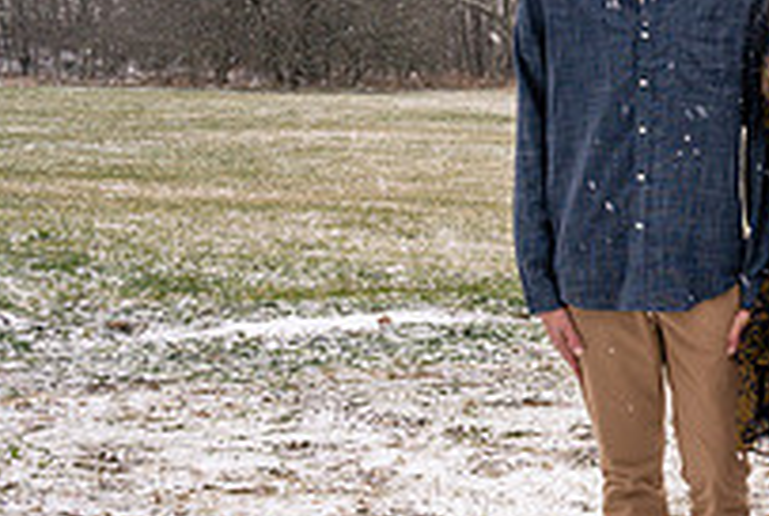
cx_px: 1073
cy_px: 261
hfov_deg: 20.7
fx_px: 1861
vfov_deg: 15.8
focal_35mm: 87
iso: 320
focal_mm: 28
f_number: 8
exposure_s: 1/250
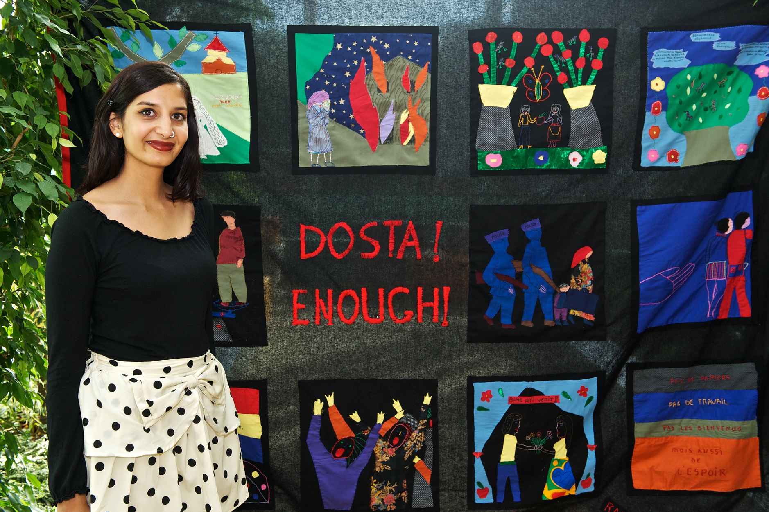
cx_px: 384
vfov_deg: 30.5
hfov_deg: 44.5
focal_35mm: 44
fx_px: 940
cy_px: 256
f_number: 6.3
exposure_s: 1/100
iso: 800
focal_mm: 44
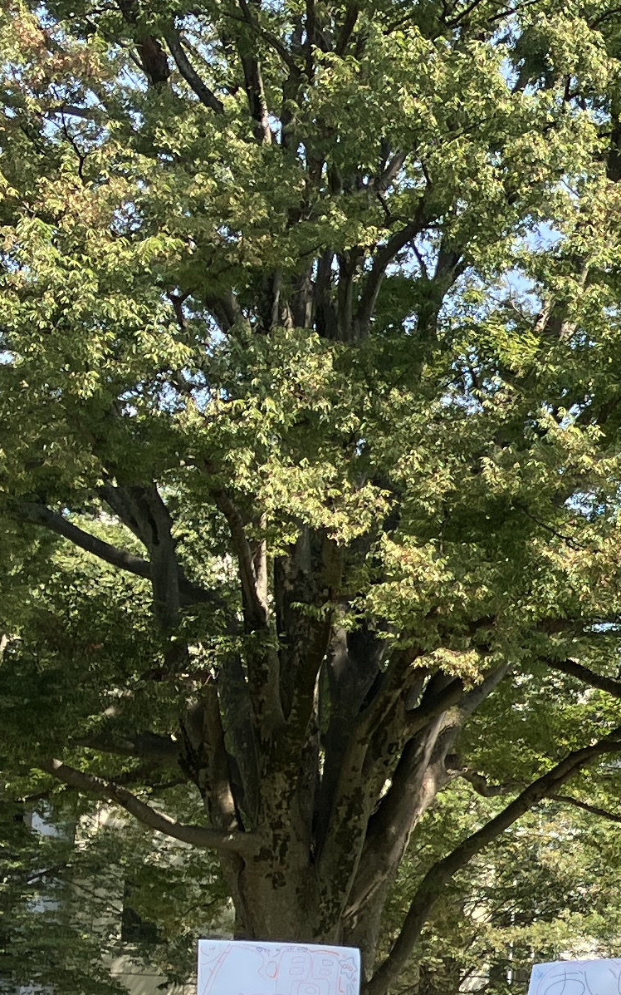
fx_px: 2708
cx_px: 1430
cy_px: 969
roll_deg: -1.8
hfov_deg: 11.2
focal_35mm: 100
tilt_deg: +5.1
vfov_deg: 20.2
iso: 32
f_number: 1.8
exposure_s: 1/374
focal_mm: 3.99
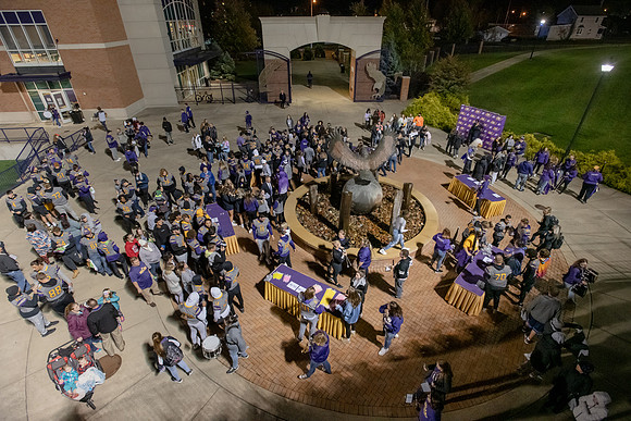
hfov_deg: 93.3
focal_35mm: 17
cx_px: 316
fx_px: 298
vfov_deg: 70.5
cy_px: 210
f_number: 5
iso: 4000
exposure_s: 1/80
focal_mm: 17
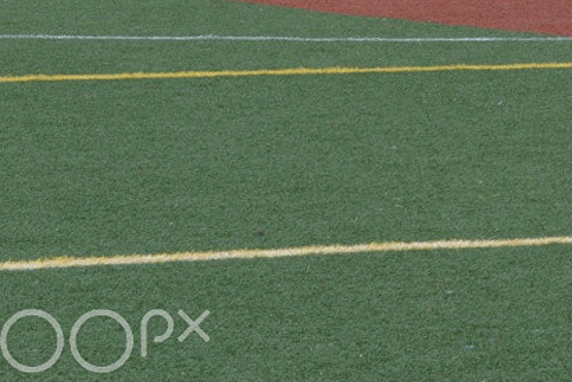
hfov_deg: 7.4
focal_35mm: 272
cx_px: 976
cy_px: -217
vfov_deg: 5.0
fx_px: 4323
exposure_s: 1/60
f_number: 22
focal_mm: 70
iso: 360
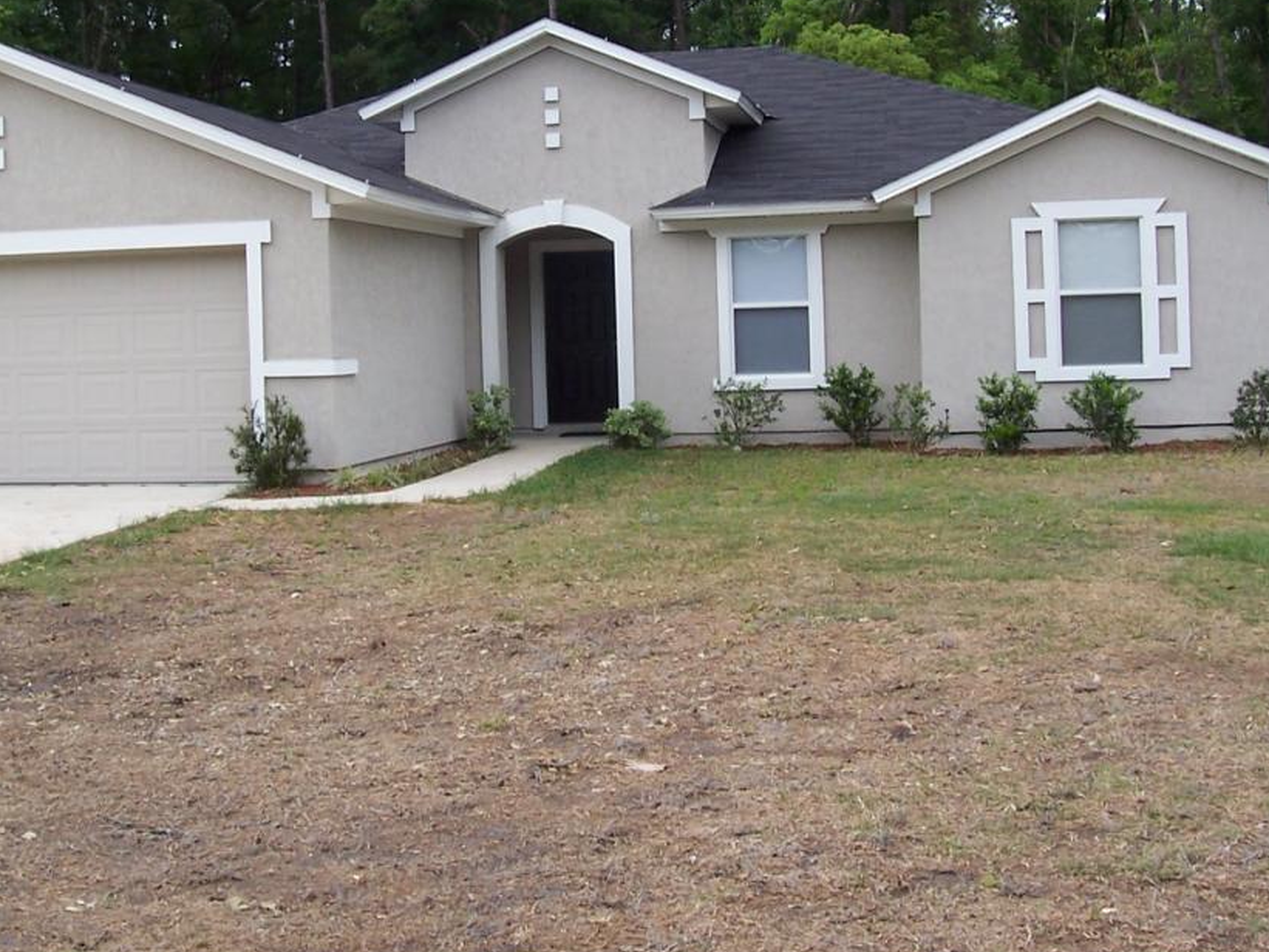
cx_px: 516
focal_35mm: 53
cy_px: 301
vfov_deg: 27.3
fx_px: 1943
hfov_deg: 36.1
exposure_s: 1/180
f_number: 5.6
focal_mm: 5.6
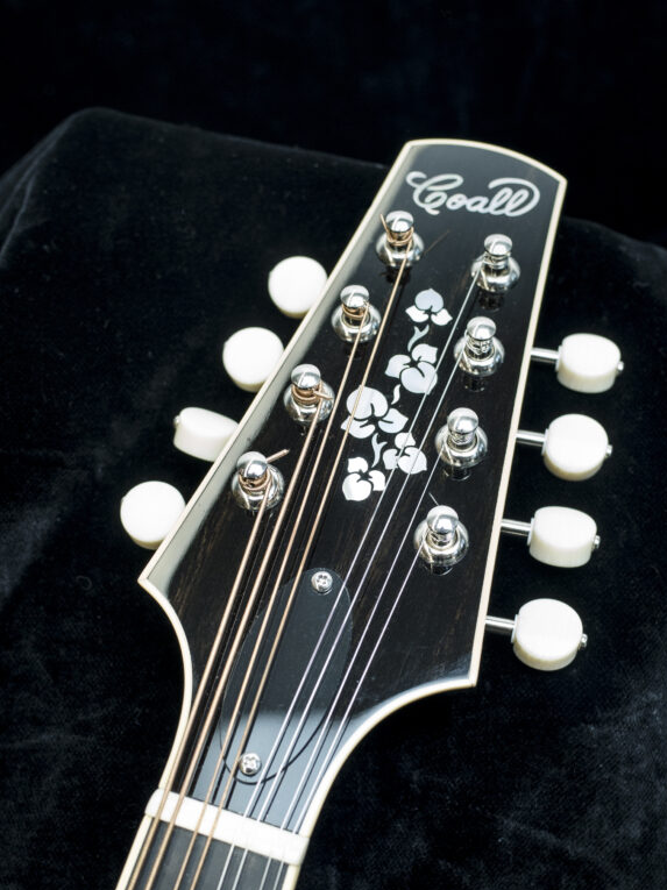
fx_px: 1157
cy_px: 484
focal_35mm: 45
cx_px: 367
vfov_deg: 42.1
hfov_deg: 32.1
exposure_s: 1/250
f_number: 4
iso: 400
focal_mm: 18.3
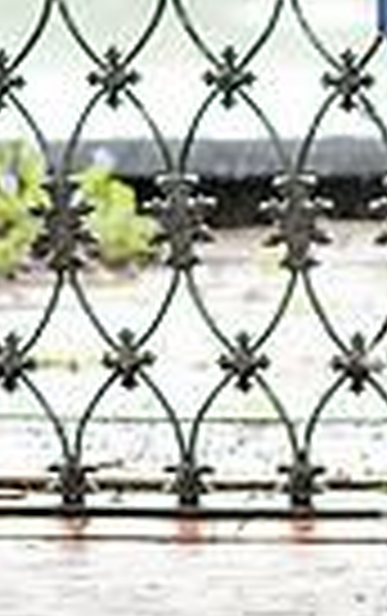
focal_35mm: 468
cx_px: 792
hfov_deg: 2.8
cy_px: -2
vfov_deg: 4.5
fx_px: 7873
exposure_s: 1/200
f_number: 1.8
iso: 100
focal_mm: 105
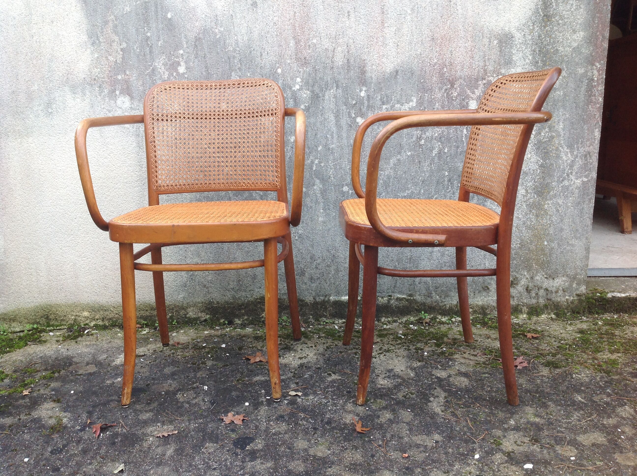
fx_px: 643
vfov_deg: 40.6
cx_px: 318
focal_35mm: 35
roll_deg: +0.2
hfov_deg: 52.7
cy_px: 238
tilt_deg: -10.4
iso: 50
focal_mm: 4.28
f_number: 2.4
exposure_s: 1/120
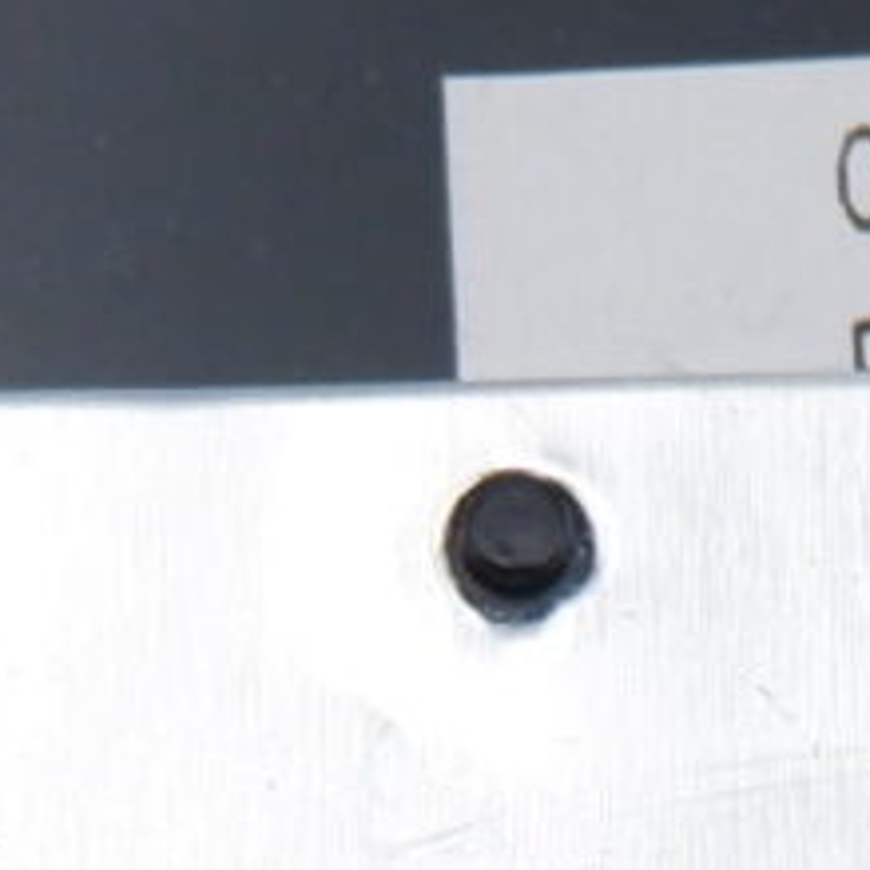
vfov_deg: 4.0
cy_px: 1670
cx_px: -24
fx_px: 12426
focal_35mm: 437
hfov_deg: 4.0
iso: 800
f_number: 5.6
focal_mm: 29.6
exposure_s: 1/500
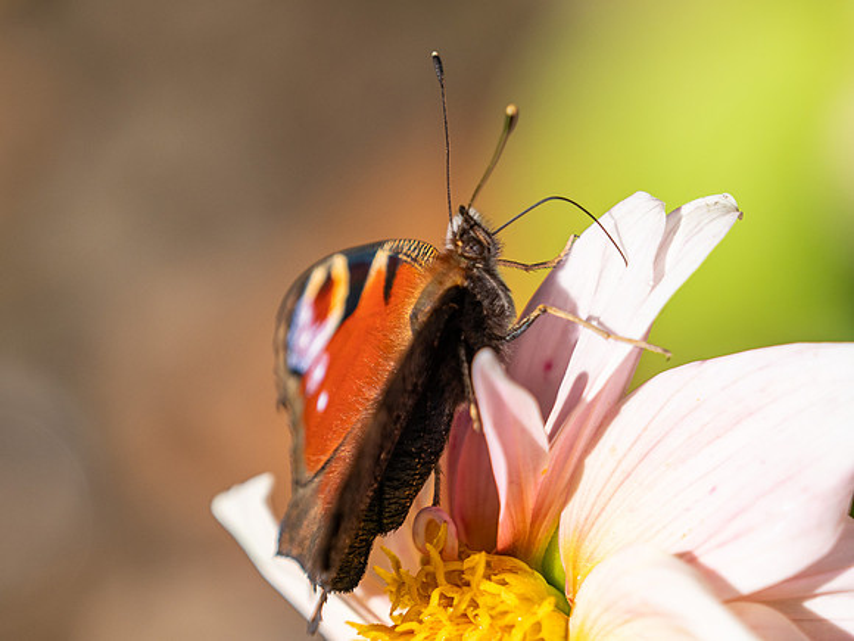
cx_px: 427
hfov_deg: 4.0
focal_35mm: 501
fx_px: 12360
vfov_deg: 3.0
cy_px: 320
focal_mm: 250
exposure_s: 1/1000
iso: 320
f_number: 5.6
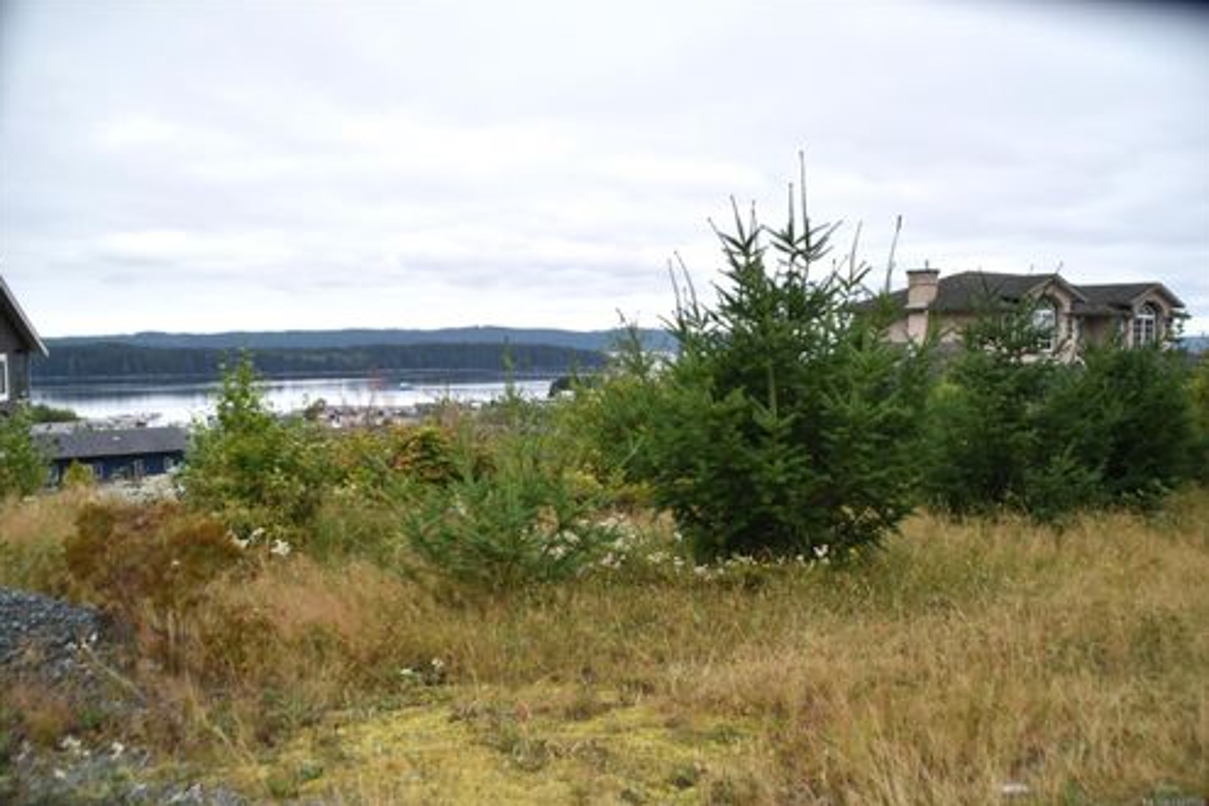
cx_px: 601
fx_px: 3157
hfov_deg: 21.7
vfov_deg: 14.6
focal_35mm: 94
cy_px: 404
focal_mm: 62
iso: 200
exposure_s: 1/1000
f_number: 8
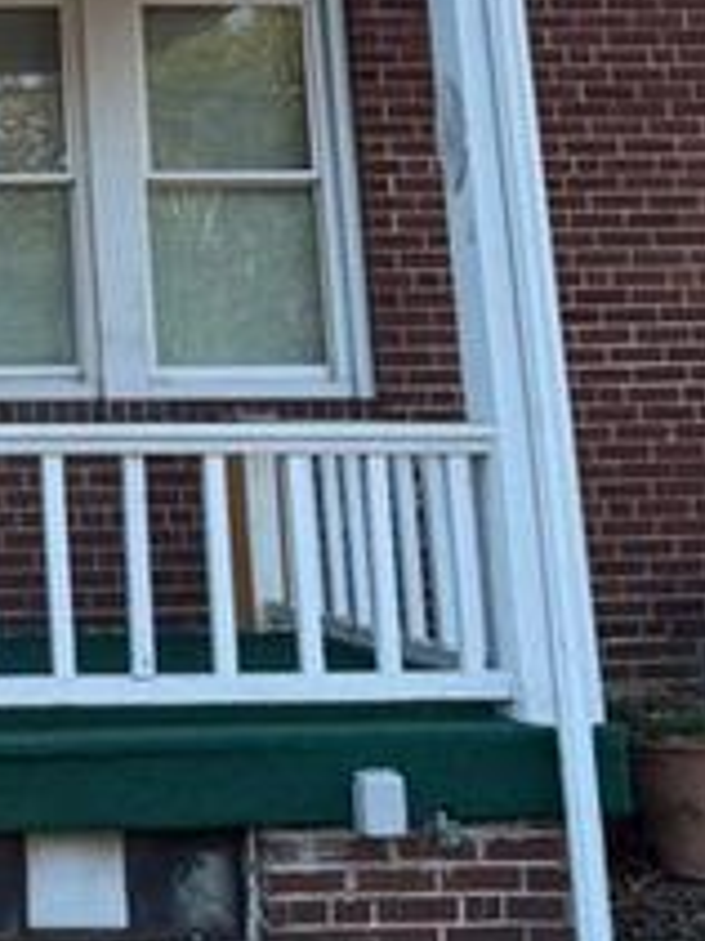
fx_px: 2066
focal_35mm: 76
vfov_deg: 24.6
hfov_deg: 18.0
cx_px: -223
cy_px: 25
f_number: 1.78
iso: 100
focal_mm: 6.76
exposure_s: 1/514
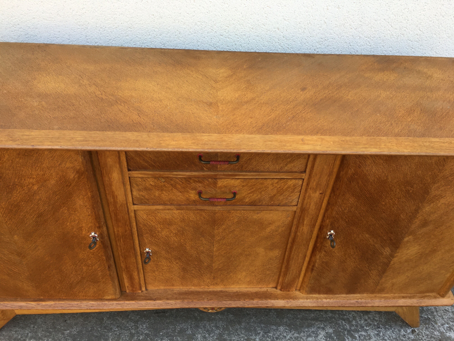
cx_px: 227
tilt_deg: -39.8
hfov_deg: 61.7
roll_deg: -3.1
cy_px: 170
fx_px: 380
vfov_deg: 48.2
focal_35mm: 29
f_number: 2.2
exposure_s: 1/100
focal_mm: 4.15
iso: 32
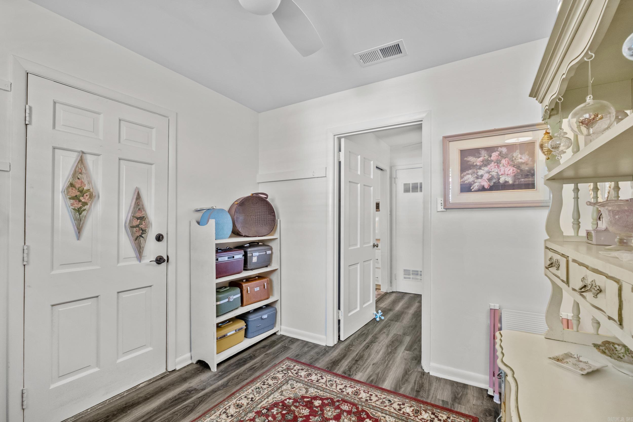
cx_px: 316
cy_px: 211
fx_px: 264
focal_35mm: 15
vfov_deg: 77.3
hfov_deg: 100.4
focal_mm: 10
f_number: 7.1
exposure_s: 1/1.25
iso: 400
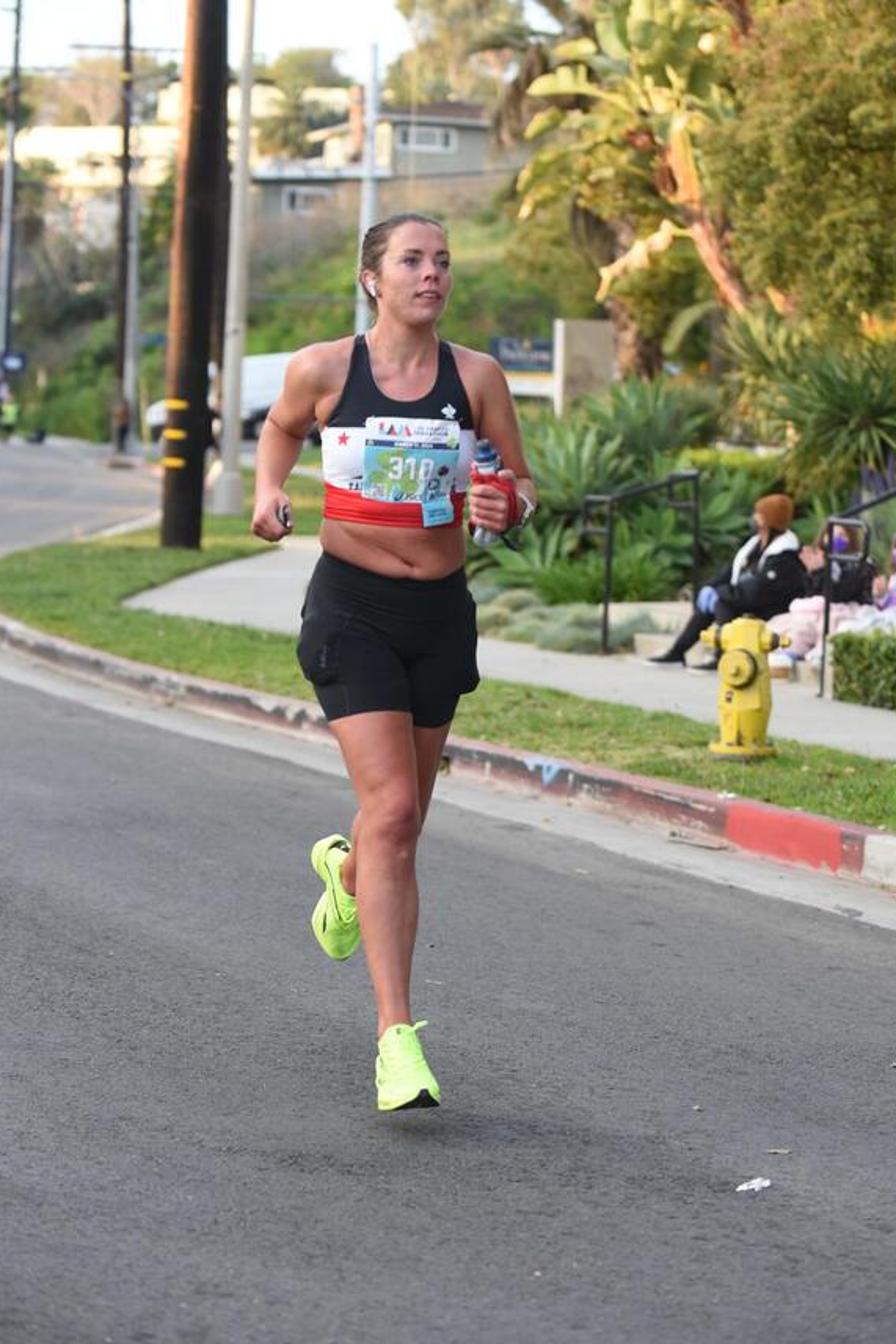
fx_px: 3433
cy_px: 653
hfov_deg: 14.9
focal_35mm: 92
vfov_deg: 22.1
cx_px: 442
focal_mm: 82
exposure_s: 1/800
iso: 1250
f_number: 4
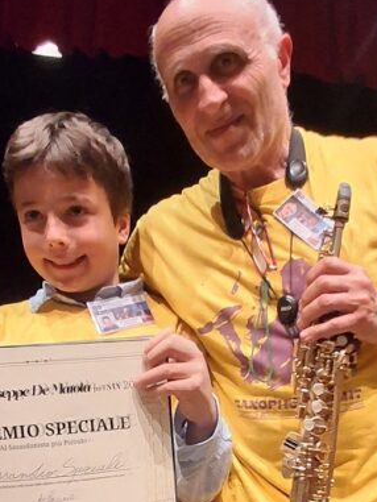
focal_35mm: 43
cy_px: 424
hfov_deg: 33.6
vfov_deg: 41.3
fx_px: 624
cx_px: 200
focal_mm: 1.64
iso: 400
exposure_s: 1/50
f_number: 2.2
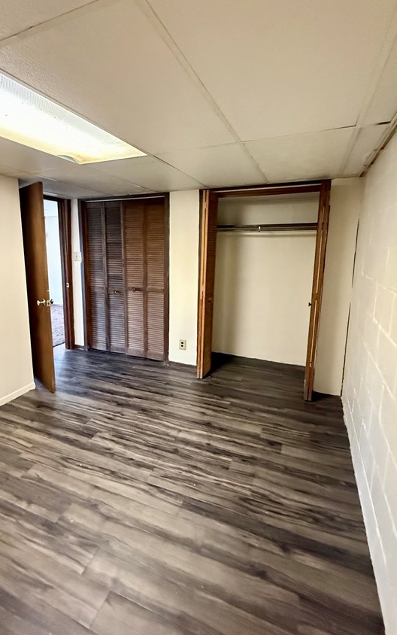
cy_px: 299
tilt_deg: -10.0
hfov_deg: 64.7
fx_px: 311
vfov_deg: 91.0
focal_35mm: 18
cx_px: 167
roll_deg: -1.0
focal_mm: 2.22
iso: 1250
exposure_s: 1/60
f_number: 2.2
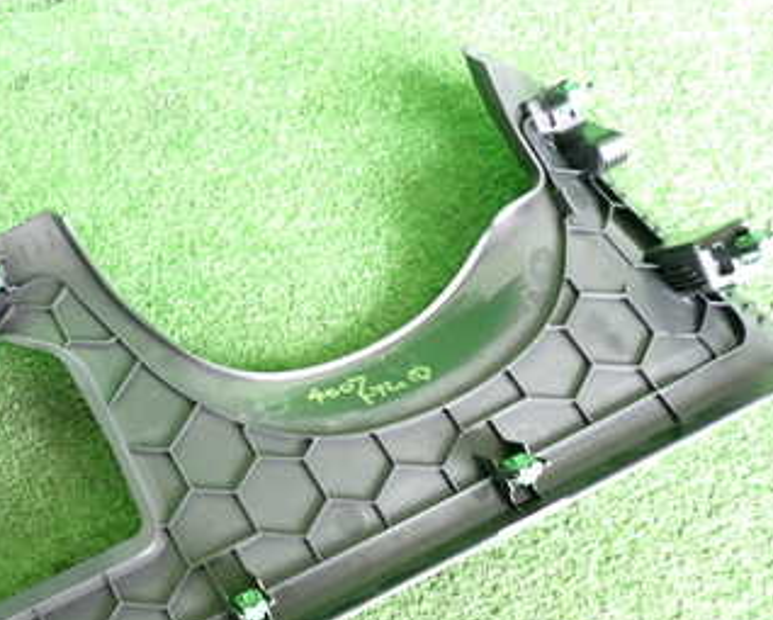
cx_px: 197
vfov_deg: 32.2
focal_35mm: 46
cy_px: 462
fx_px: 1053
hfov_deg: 39.3
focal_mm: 4.5
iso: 250
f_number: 2
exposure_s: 1/30
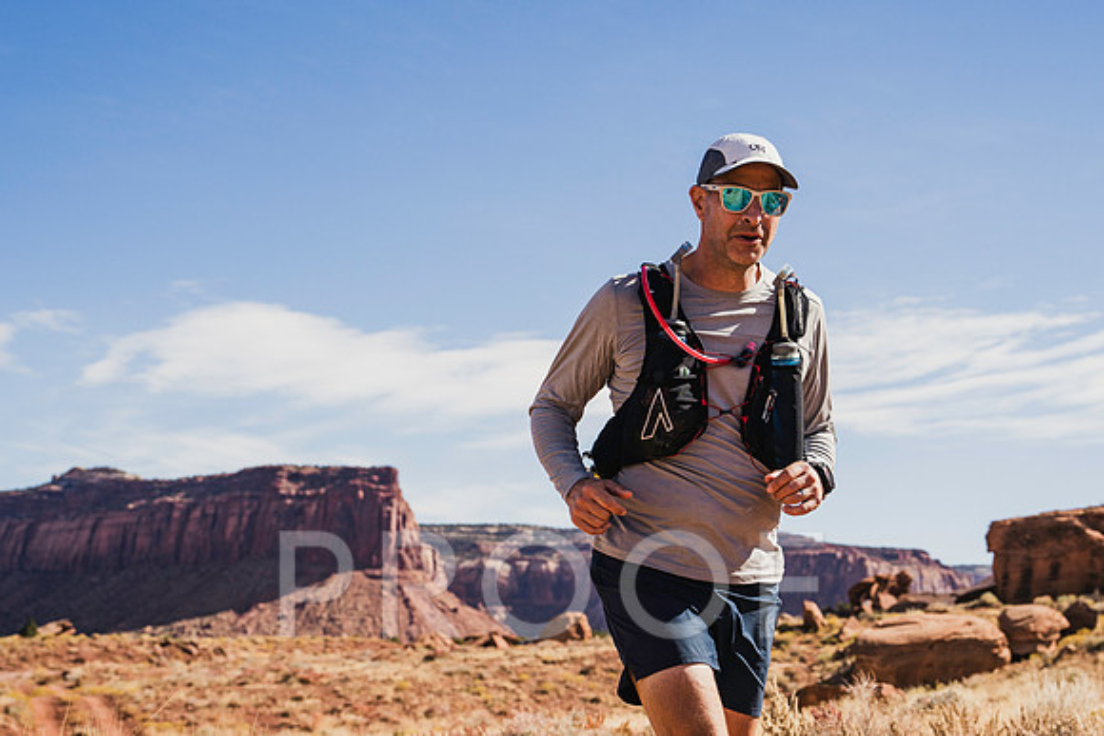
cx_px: 627
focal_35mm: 59
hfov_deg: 34.1
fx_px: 1798
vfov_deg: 23.1
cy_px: 457
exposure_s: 1/2000
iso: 160
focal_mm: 43
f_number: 4.5
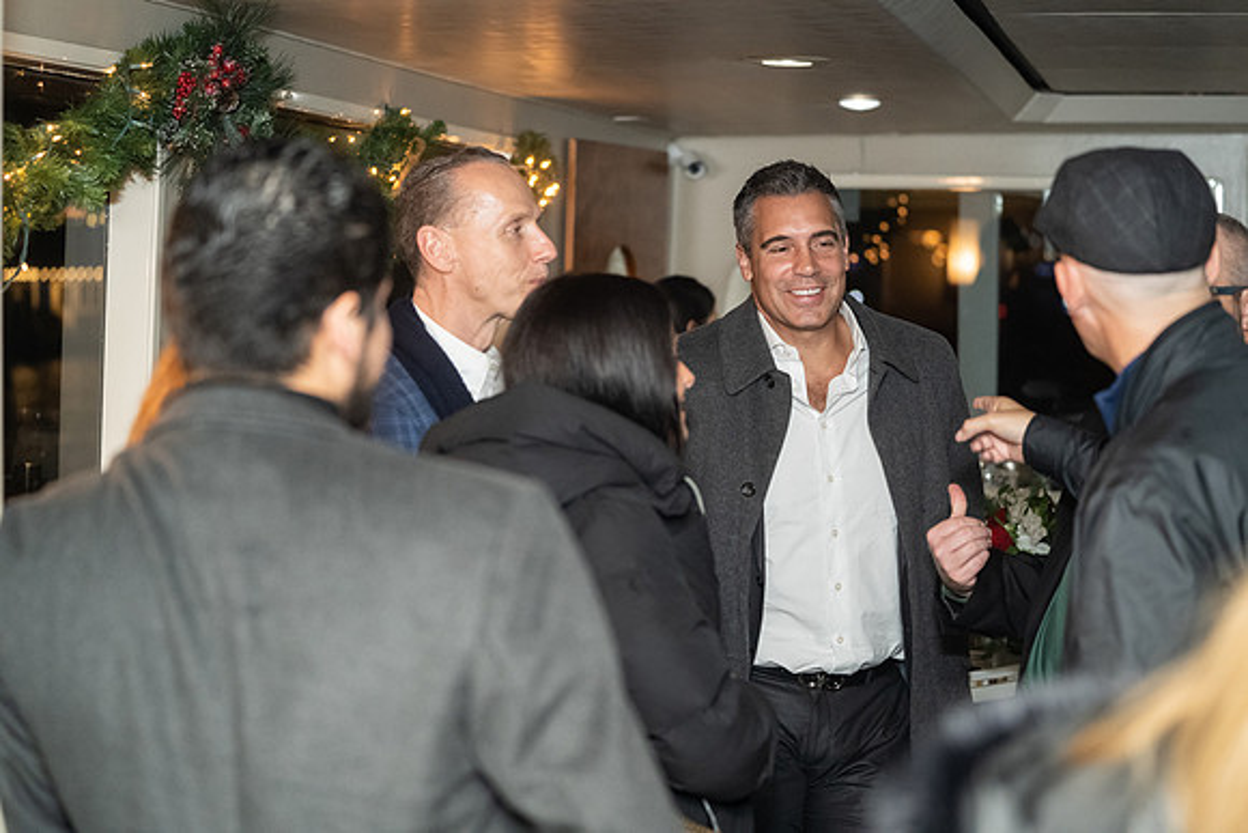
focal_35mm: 70
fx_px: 2427
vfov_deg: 19.5
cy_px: 416
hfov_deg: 28.8
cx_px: 624
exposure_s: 1/160
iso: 2500
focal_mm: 70
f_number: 2.8
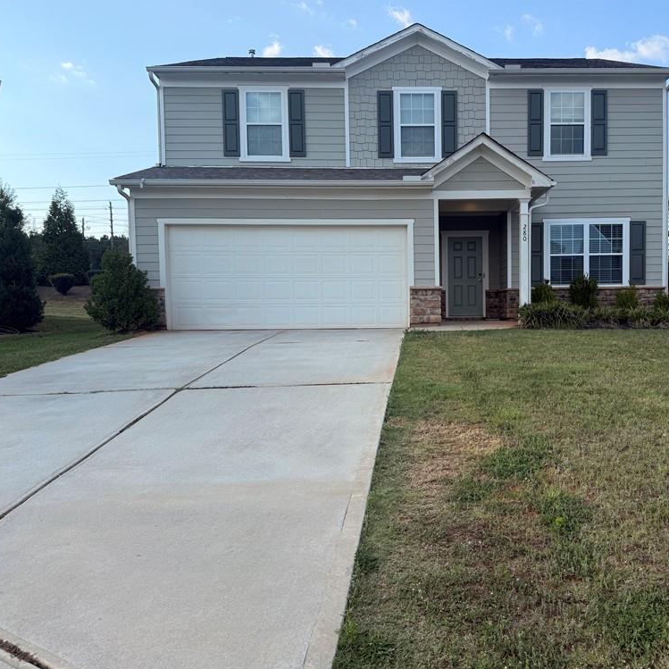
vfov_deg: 55.6
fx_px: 634
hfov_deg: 55.0
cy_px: 330
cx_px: 418
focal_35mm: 29
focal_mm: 6.76
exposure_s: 1/3021
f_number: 1.78
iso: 100
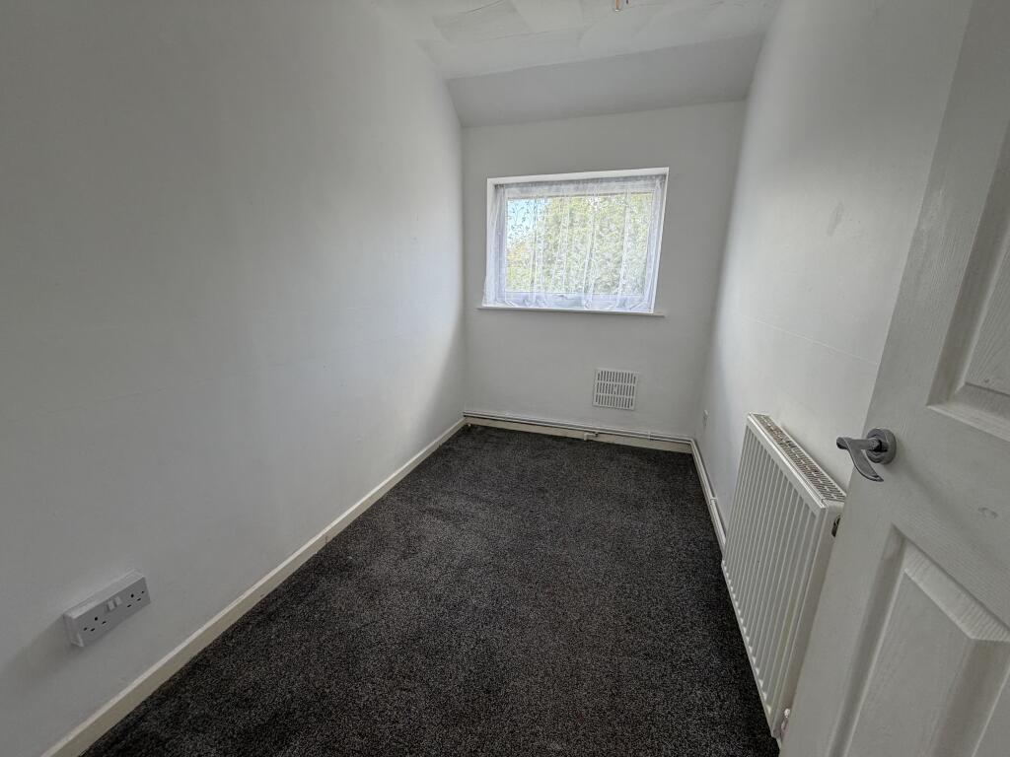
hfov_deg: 102.1
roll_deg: -0.3
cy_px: 378
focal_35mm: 14
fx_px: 408
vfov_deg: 85.7
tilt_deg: -13.1
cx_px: 505
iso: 80
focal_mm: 2.22
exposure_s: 1/121
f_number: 2.2
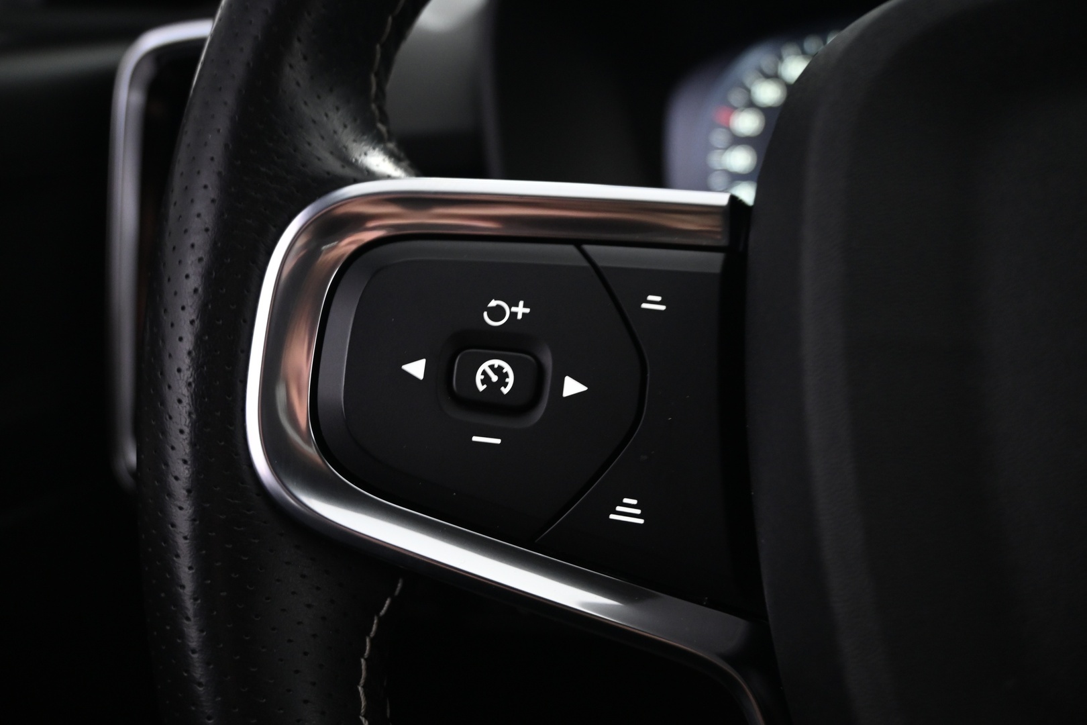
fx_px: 928
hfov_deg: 60.7
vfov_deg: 42.6
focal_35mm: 31
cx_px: 544
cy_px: 362
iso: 1600
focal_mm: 20.5
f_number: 3.8
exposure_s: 1/10
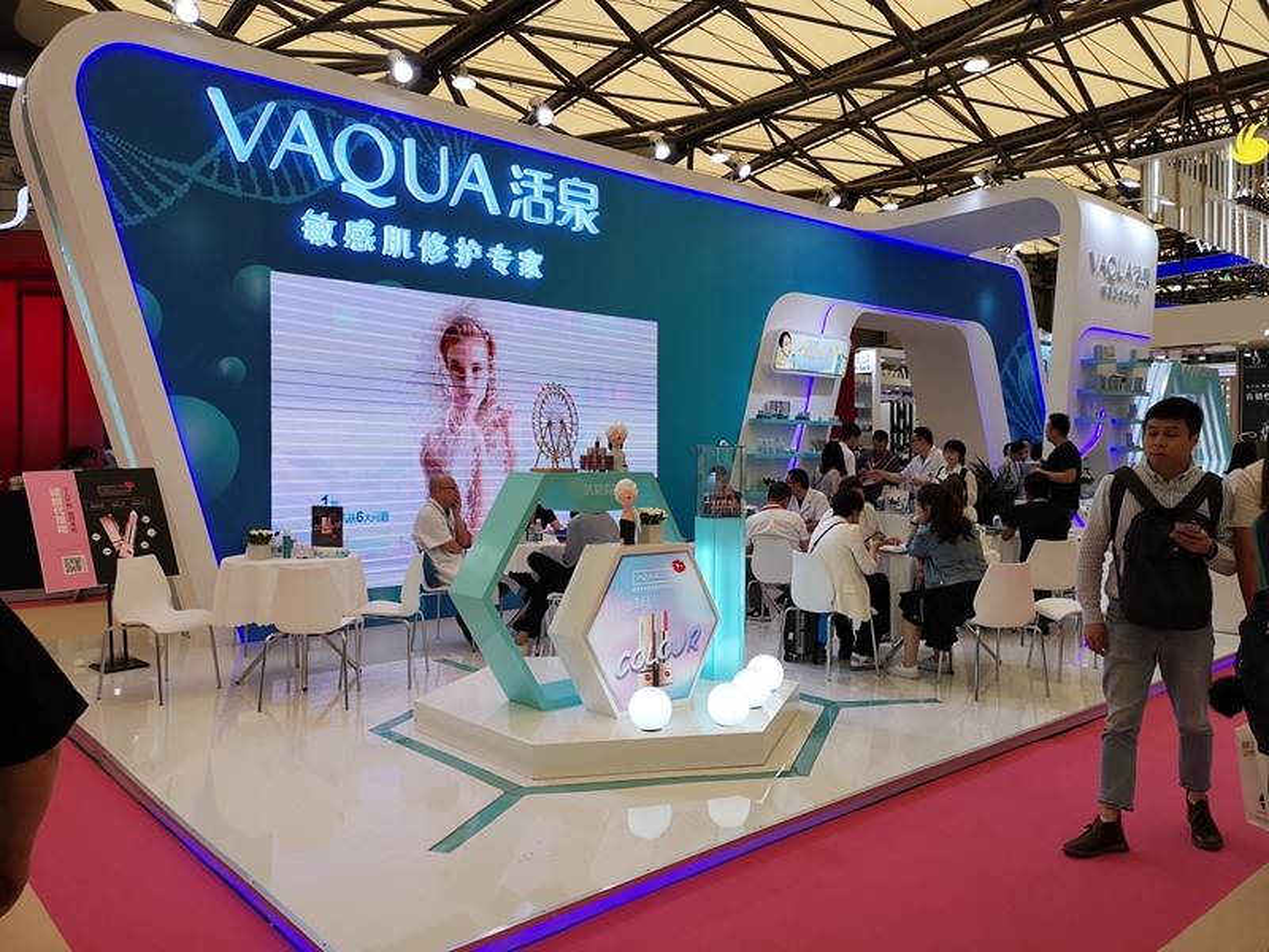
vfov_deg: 51.4
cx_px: 634
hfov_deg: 65.3
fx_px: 990
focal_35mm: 27
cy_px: 476
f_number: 1.8
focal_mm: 3.95
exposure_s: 1/900
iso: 200
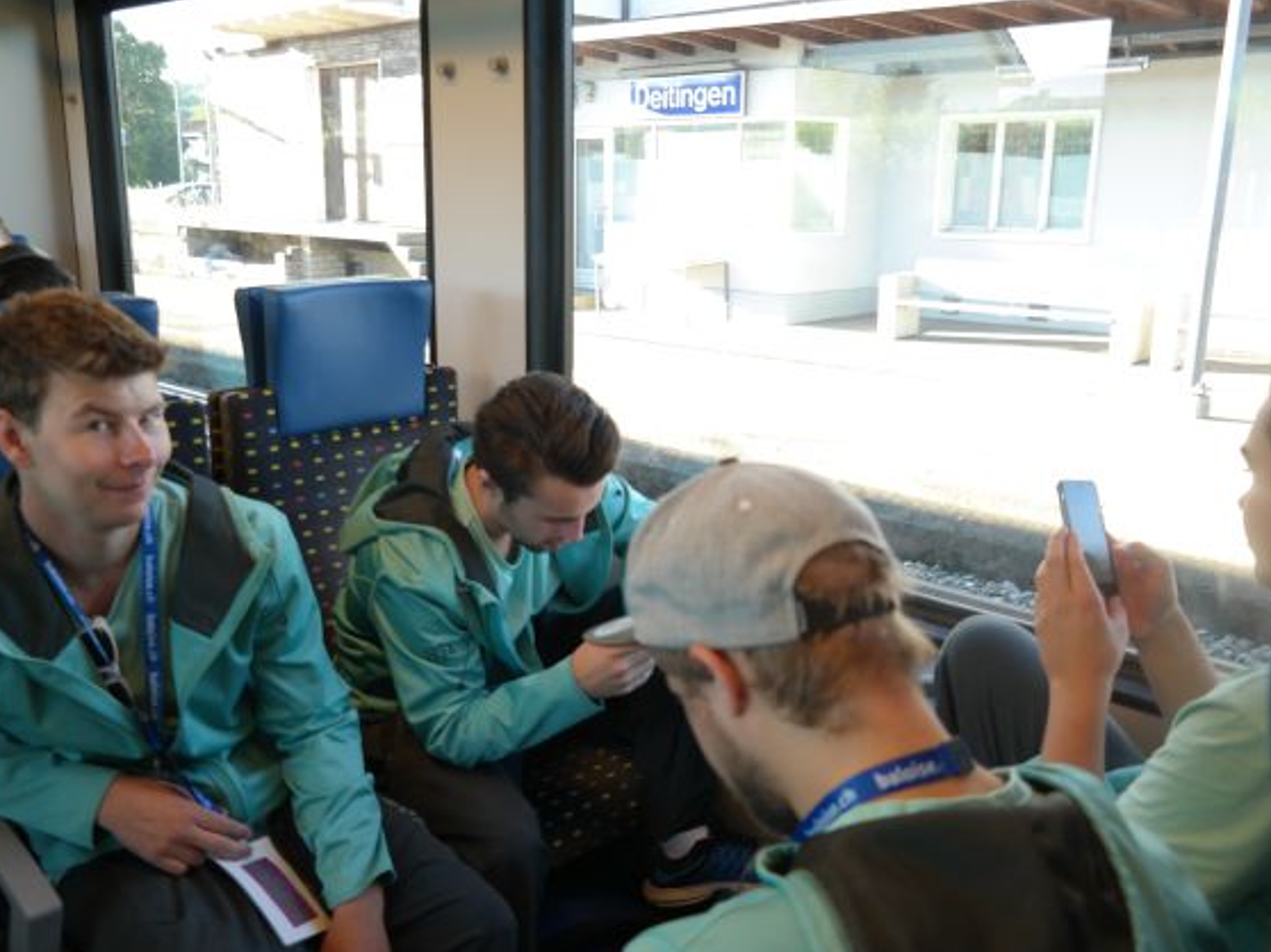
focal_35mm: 32
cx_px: 594
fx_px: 1174
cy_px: 482
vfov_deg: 44.1
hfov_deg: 56.8
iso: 200
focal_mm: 19
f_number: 3.5
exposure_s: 1/40
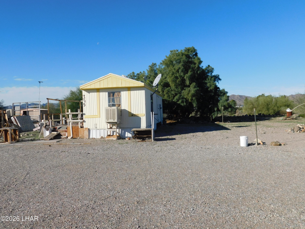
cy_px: 114
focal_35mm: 30
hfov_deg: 60.0
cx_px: 152
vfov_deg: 46.8
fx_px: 264
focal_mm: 5.3
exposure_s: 1/640
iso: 125
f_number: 6.4
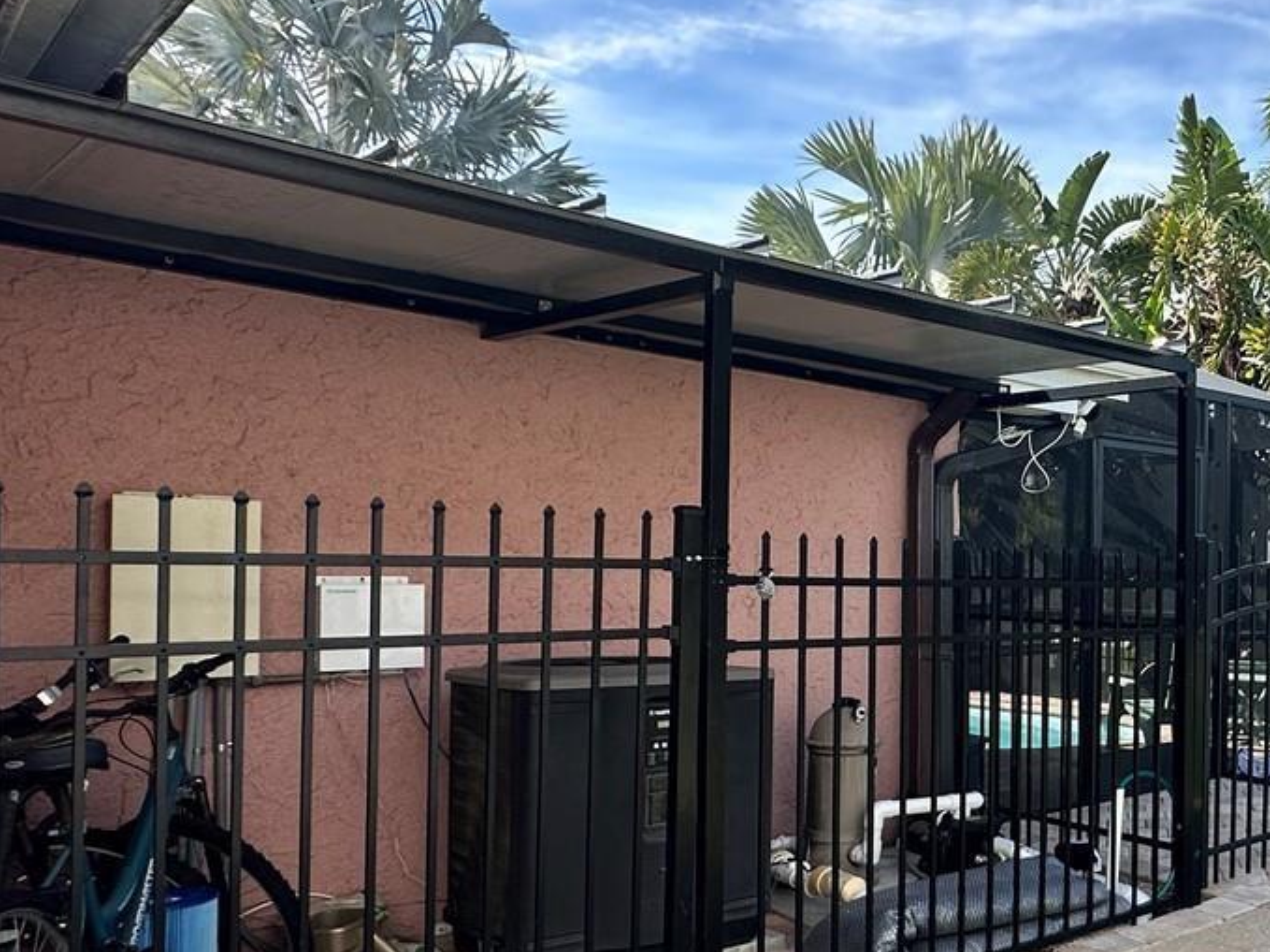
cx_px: 1283
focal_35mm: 33
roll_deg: +0.0
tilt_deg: -1.1
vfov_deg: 42.7
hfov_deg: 46.0
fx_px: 1210
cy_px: 584
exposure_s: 1/540
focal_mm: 2.22
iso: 40
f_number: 2.2
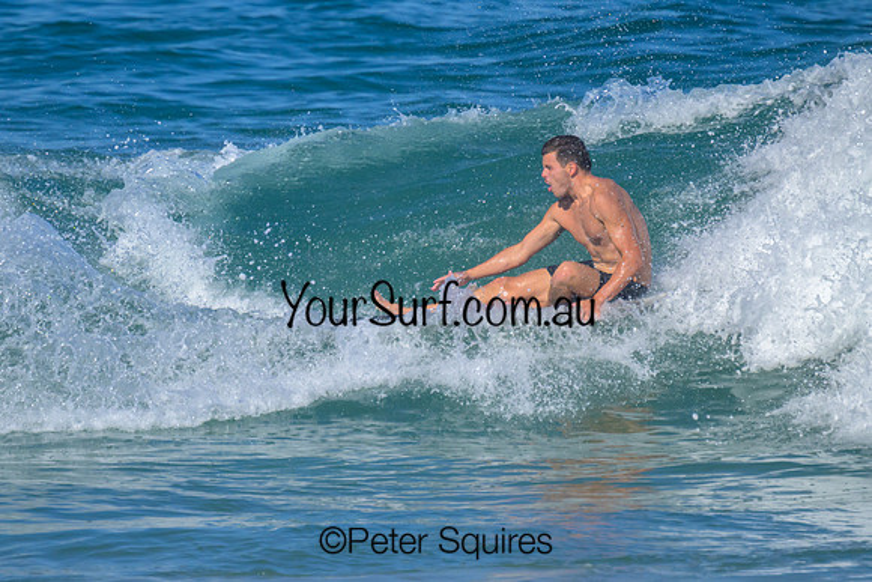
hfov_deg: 2.7
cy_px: 269
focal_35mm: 770
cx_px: 364
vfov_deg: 1.8
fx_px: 18666
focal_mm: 560
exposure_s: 1/2000
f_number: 8
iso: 1250
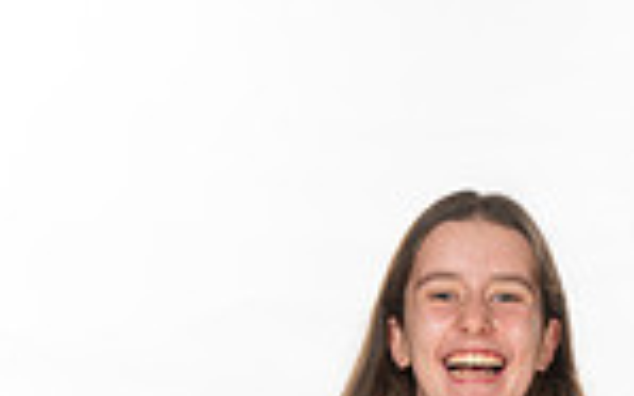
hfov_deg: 13.1
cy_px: 941
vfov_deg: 7.6
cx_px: 451
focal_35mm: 160
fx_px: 2764
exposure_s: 1/320
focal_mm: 52
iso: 800
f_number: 7.1
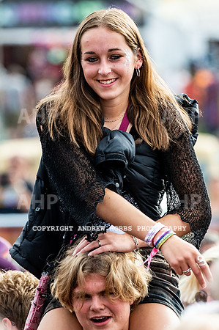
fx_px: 5011
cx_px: 79
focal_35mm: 548
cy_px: 46
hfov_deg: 2.5
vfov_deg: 3.8
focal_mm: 200
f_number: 4
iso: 160
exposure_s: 1/500
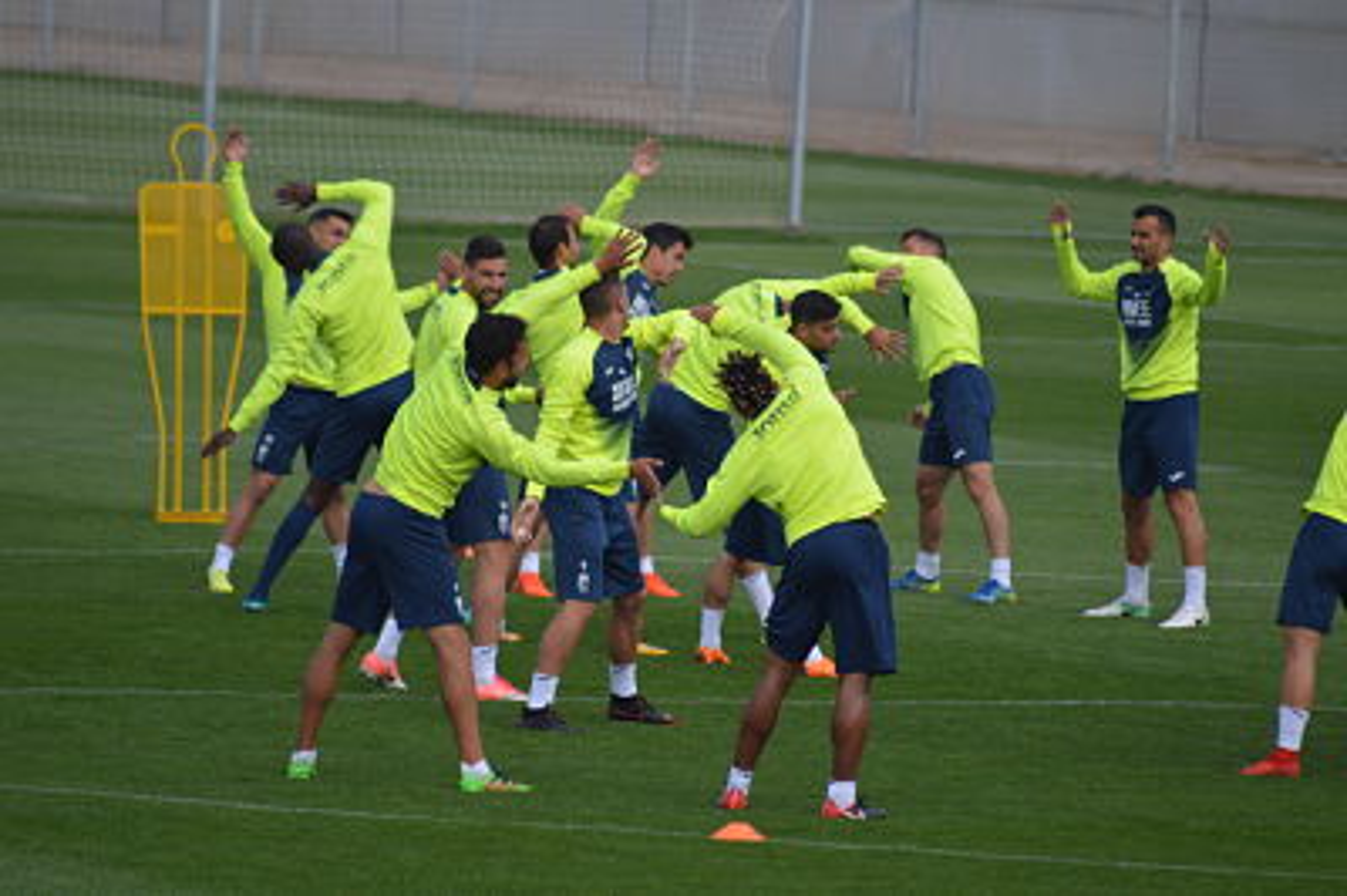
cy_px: 448
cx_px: 674
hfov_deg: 4.6
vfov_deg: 3.0
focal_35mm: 450
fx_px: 16823
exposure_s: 1/2000
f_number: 5.6
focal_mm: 300
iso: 400
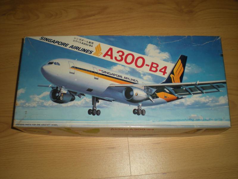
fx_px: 261
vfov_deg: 37.7
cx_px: 119
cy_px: 90
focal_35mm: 38
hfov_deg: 49.0
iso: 64
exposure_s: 1/60
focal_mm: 6.3
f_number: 3.1
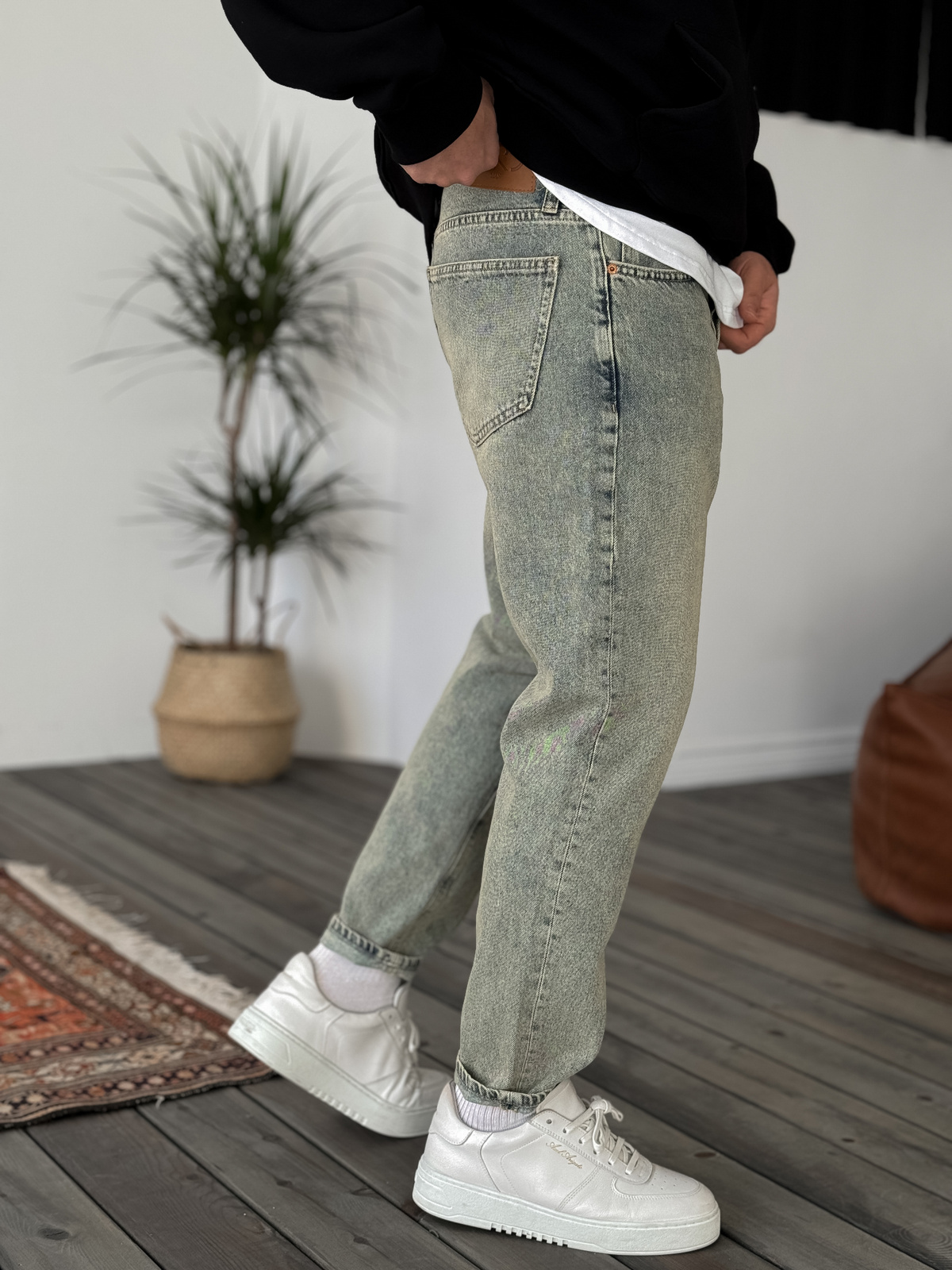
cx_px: 476
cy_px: 635
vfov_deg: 39.7
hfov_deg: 30.3
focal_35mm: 48
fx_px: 1760
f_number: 1.8
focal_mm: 6.86
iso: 64
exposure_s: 1/160
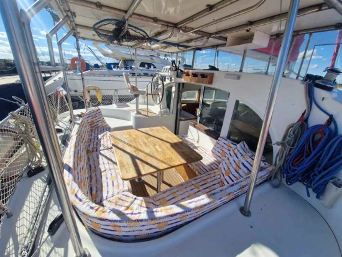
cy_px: 128
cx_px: 171
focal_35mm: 13
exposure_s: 1/2312
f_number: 2.2
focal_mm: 2.2
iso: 50
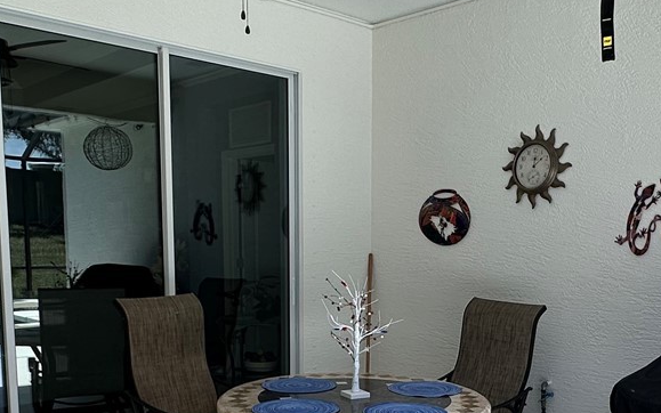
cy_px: 343
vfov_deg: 30.3
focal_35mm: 41
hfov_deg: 47.9
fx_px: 739
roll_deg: -0.4
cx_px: 398
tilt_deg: -7.5
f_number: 2.2
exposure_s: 1/280
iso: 40
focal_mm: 2.22
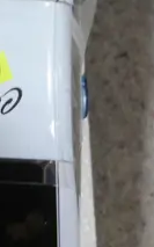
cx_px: -162
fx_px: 1572
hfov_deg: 5.5
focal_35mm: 234
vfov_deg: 9.0
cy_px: 137
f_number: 5.1
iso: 500
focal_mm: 23
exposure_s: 1/60
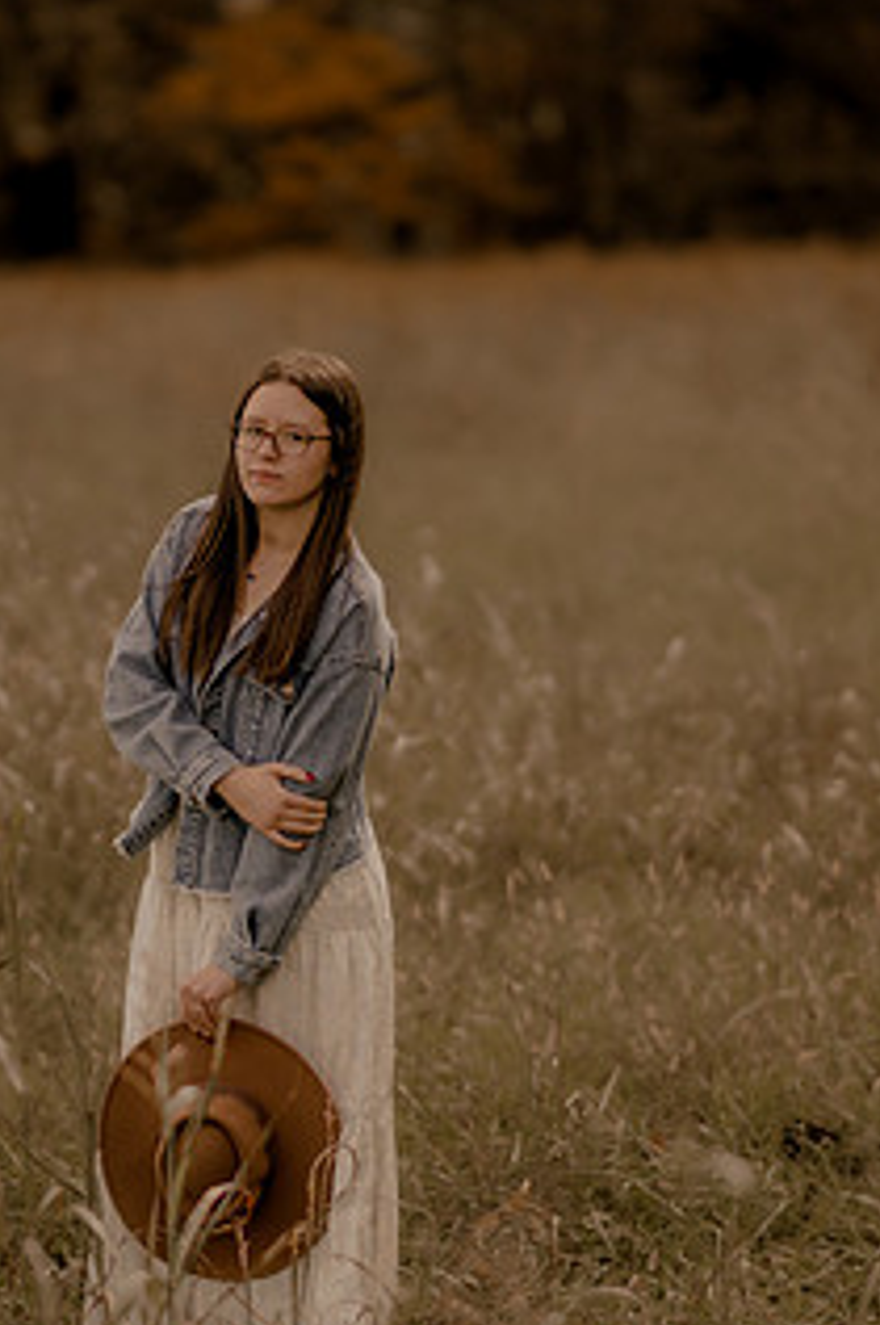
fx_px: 6651
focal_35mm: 181
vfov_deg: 11.4
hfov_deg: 7.6
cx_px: 289
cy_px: 654
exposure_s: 1/4000
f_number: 1.4
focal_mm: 85
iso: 200
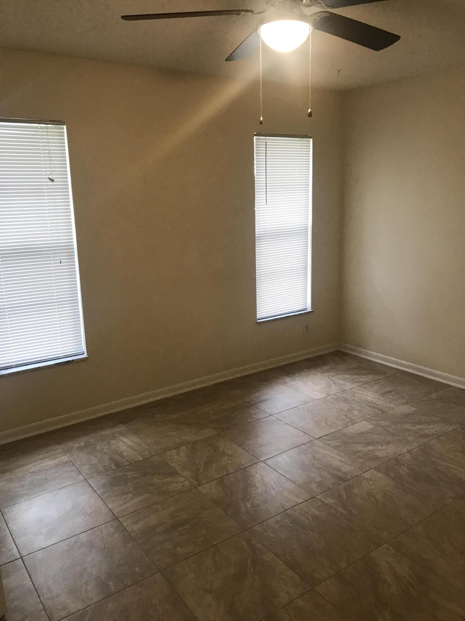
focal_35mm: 28
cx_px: 232
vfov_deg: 63.4
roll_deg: +1.6
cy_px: 310
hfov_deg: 49.7
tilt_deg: -11.6
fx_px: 502
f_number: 1.8
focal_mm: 3.99
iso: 40
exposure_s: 1/30
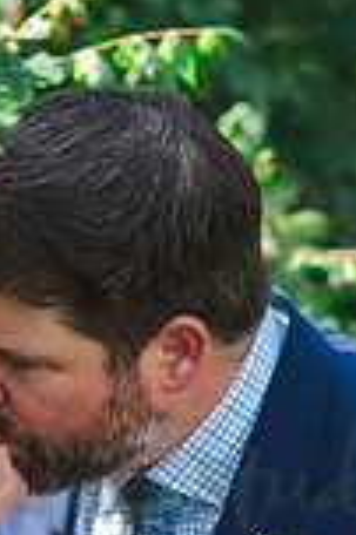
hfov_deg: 5.4
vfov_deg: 8.2
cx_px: -19
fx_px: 3731
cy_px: 472
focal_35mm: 251
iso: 100
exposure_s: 1/250
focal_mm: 85
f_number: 2.5
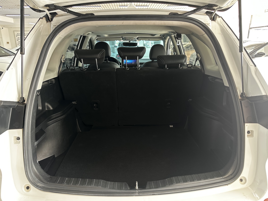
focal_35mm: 24
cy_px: 100
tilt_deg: -16.9
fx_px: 186
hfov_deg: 71.6
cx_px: 134
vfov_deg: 56.8
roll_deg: +0.4
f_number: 1.78
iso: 320
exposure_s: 1/60
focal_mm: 6.86
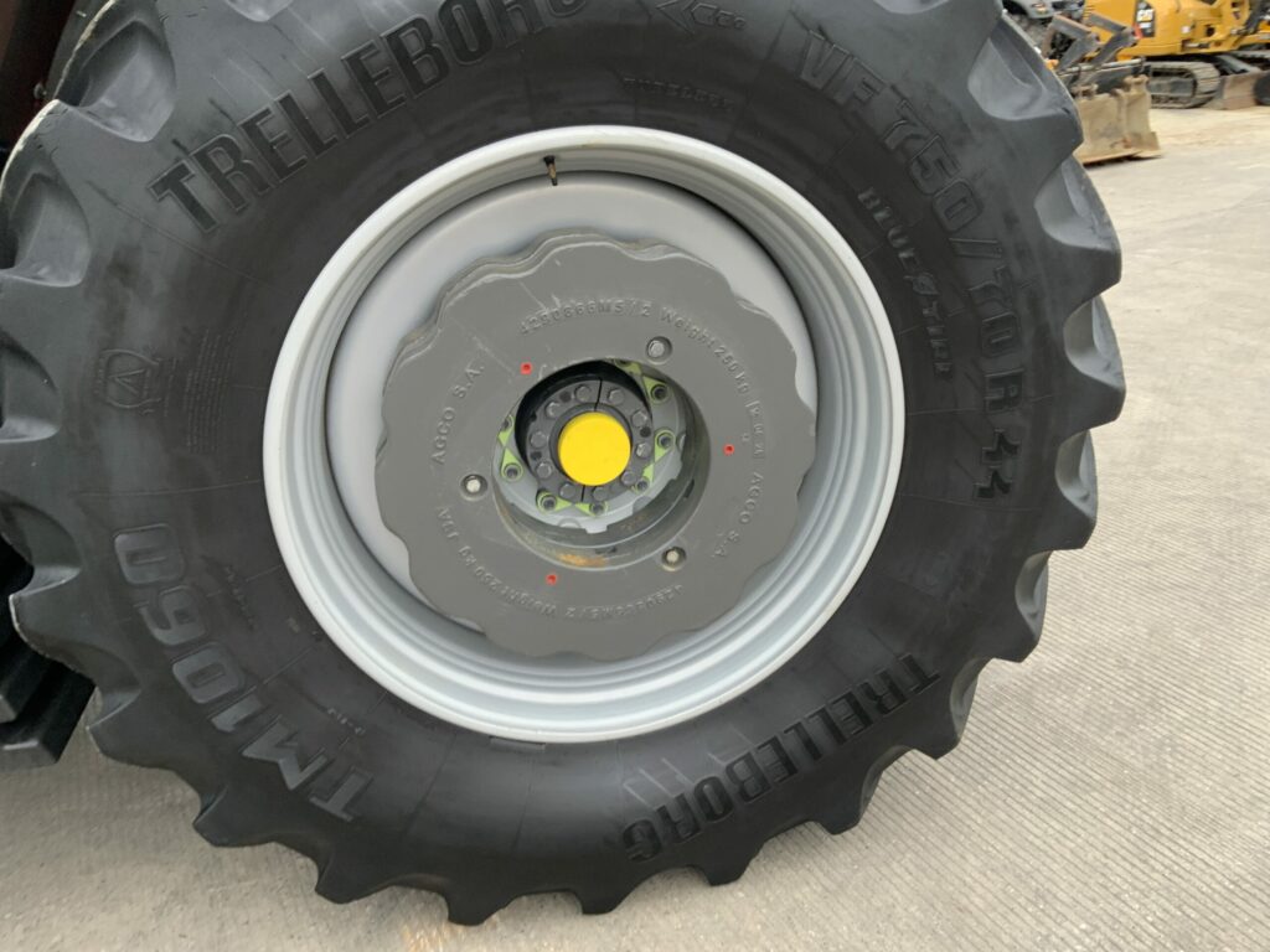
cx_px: 635
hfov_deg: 61.7
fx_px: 1064
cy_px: 476
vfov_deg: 48.2
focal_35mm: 29
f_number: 1.8
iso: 40
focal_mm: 3
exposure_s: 1/122
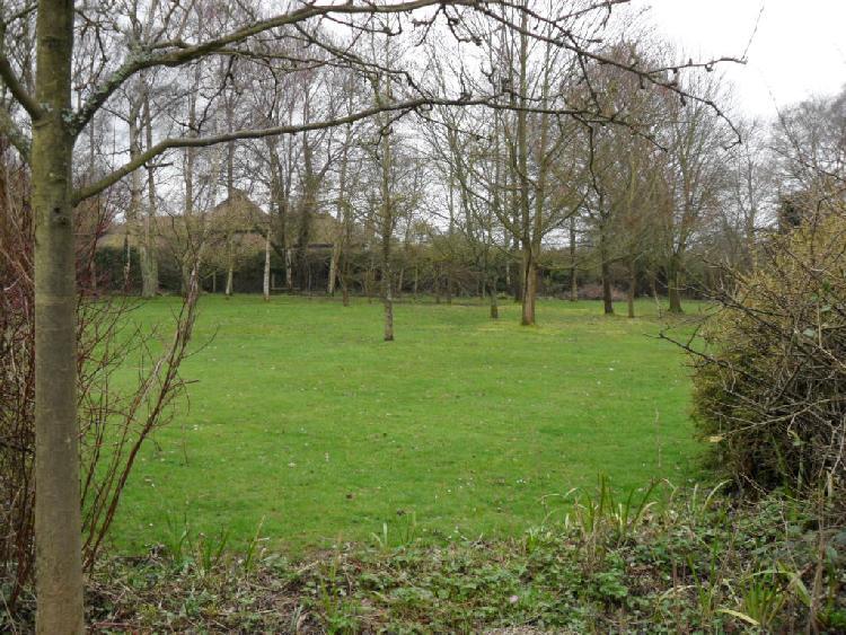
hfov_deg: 52.6
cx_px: 423
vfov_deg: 40.7
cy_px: 318
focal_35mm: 35
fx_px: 856
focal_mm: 6.2
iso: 100
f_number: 2.8
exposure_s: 1/180
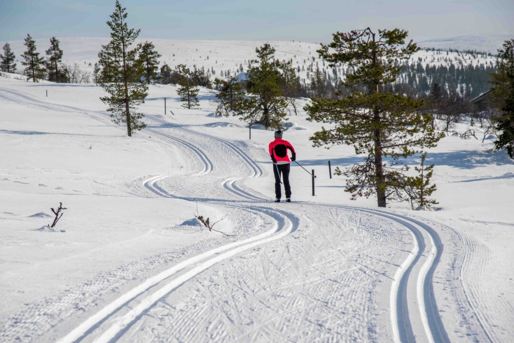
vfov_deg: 11.4
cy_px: 172
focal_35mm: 120
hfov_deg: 17.1
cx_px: 257
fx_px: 1714
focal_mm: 120
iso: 100
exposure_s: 1/800
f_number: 7.1
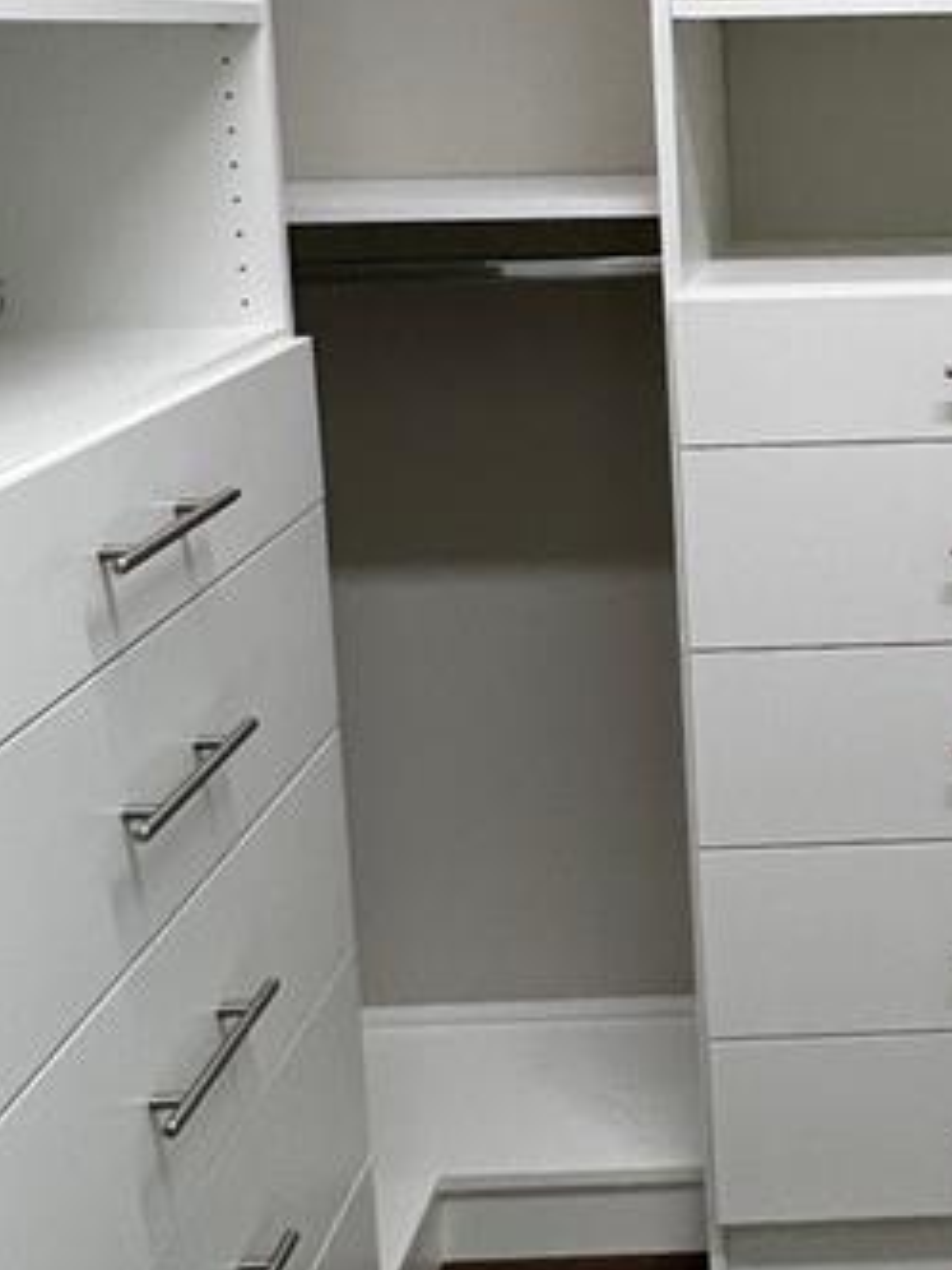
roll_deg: +0.6
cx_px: 1013
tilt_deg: -7.4
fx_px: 1723
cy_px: 298
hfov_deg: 28.4
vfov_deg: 39.2
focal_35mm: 47
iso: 160
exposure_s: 1/120
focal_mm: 1.57
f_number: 1.8
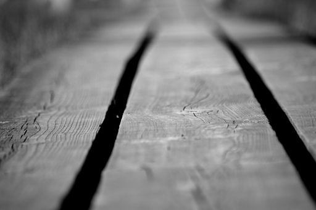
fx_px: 2235
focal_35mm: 255
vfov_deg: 5.4
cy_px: 105
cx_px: 158
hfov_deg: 8.1
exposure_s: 1/640
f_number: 5.6
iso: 100
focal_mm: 170
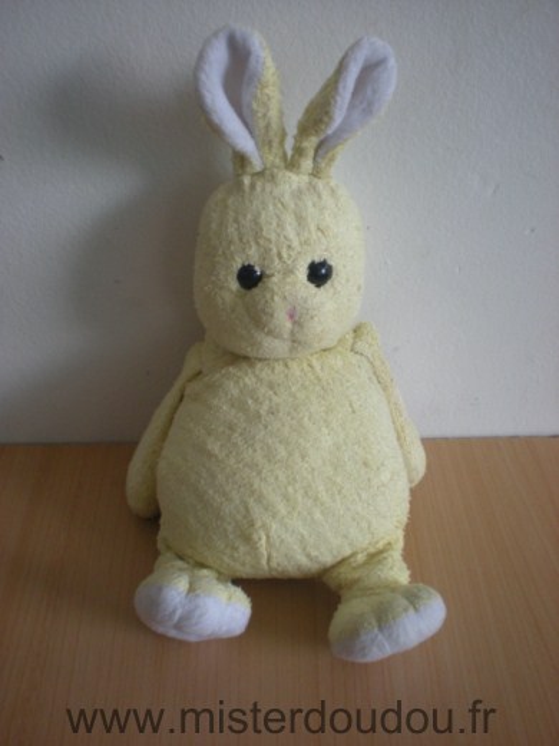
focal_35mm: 38
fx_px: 818
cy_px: 373
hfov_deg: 37.7
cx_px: 280
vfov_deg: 49.0
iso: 200
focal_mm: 6.3
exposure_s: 1/49
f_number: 3.1
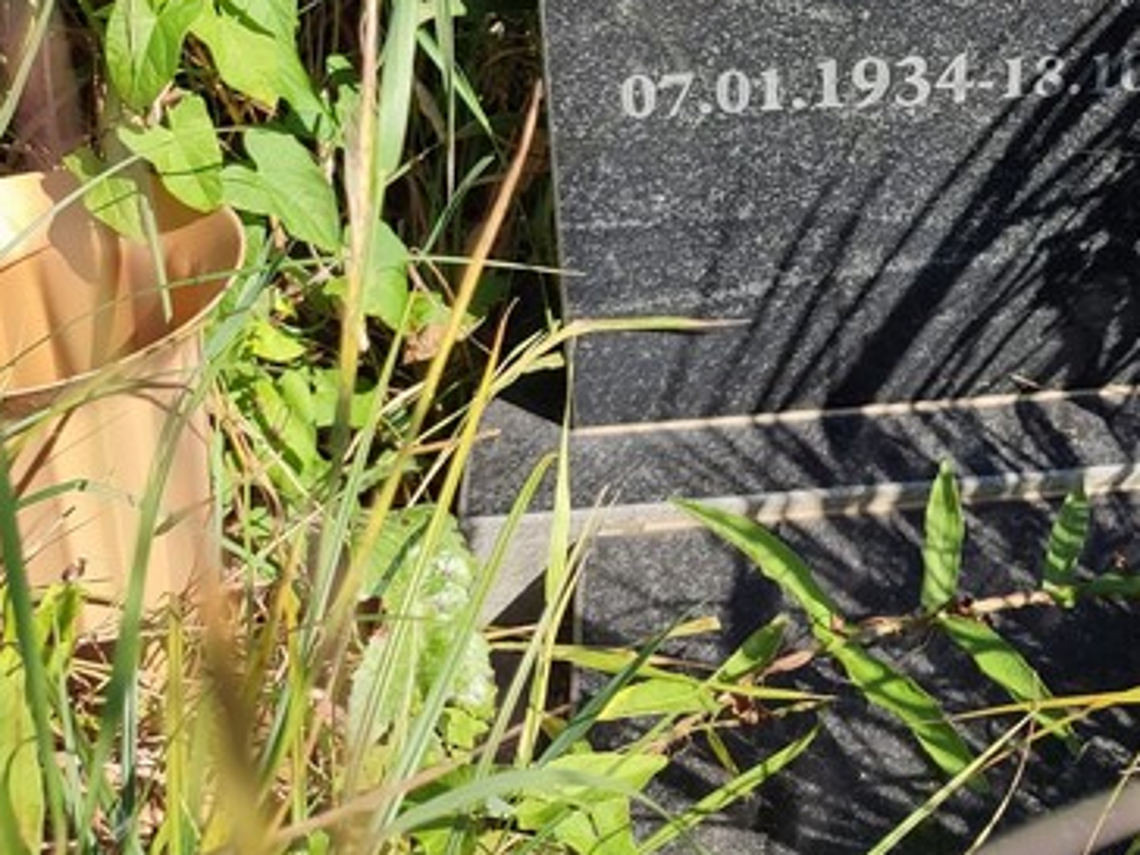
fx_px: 1811
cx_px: 1002
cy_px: -47
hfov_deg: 33.3
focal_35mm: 55
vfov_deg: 25.0
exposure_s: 1/394
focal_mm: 6.04
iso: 50
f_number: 1.9
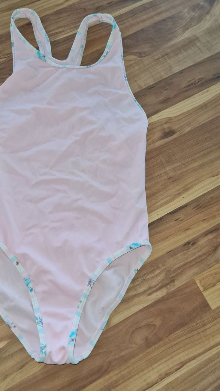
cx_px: 70
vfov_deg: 66.1
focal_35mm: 29
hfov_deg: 39.6
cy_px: 195
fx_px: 301
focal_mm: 5.4
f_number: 1.8
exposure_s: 1/120
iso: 200
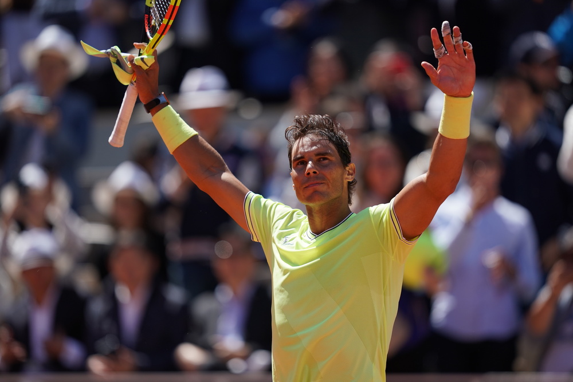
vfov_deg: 3.4
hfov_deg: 5.2
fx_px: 6367
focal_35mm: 400
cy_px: 191
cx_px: 286
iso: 250
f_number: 2.8
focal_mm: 400
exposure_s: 1/4000
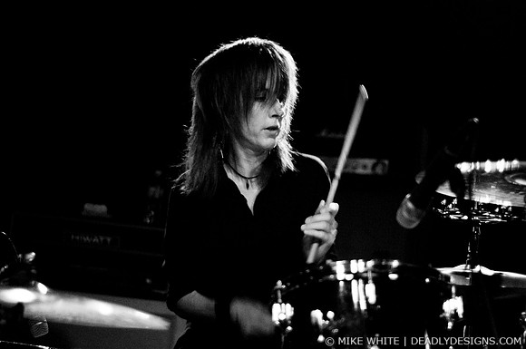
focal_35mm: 75
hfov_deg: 27.0
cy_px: 174
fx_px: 1094
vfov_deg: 18.1
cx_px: 263
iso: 1000
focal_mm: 50
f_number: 1.8
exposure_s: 1/80
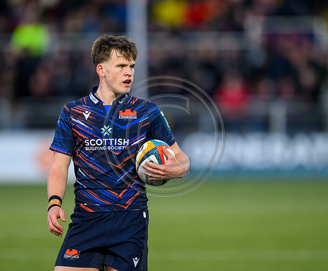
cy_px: 121
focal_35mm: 714
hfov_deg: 2.7
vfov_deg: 2.2
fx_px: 7027
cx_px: 140
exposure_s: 1/1250
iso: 4000
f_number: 4
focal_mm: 560
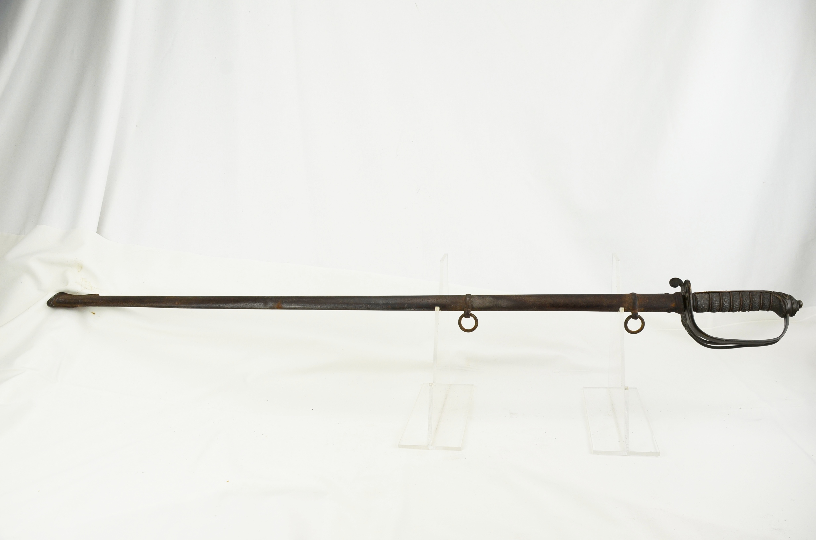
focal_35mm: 30
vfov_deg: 43.4
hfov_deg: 62.0
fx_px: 679
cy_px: 270
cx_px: 408
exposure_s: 1/125
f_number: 5.6
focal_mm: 20
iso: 200
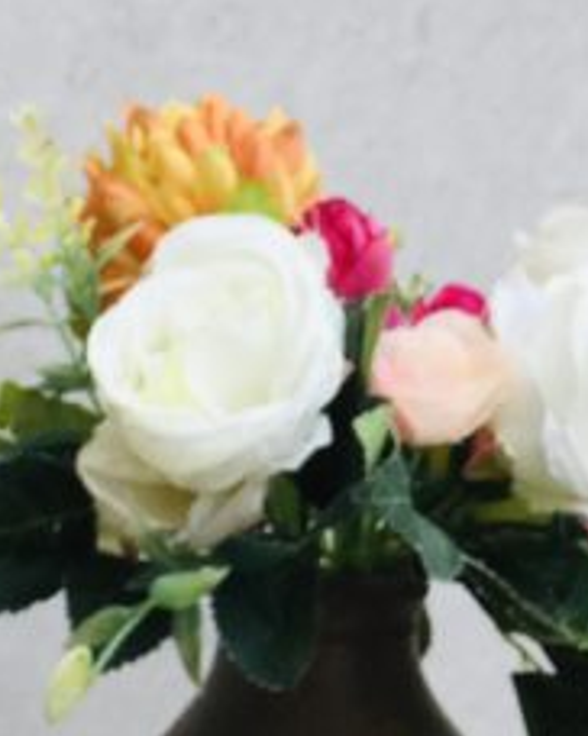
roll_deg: +1.0
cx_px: -533
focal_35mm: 250
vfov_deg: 7.7
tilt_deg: -6.6
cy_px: 894
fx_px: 5446
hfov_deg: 6.0
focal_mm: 6.6
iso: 20
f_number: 2.8
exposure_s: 1/167
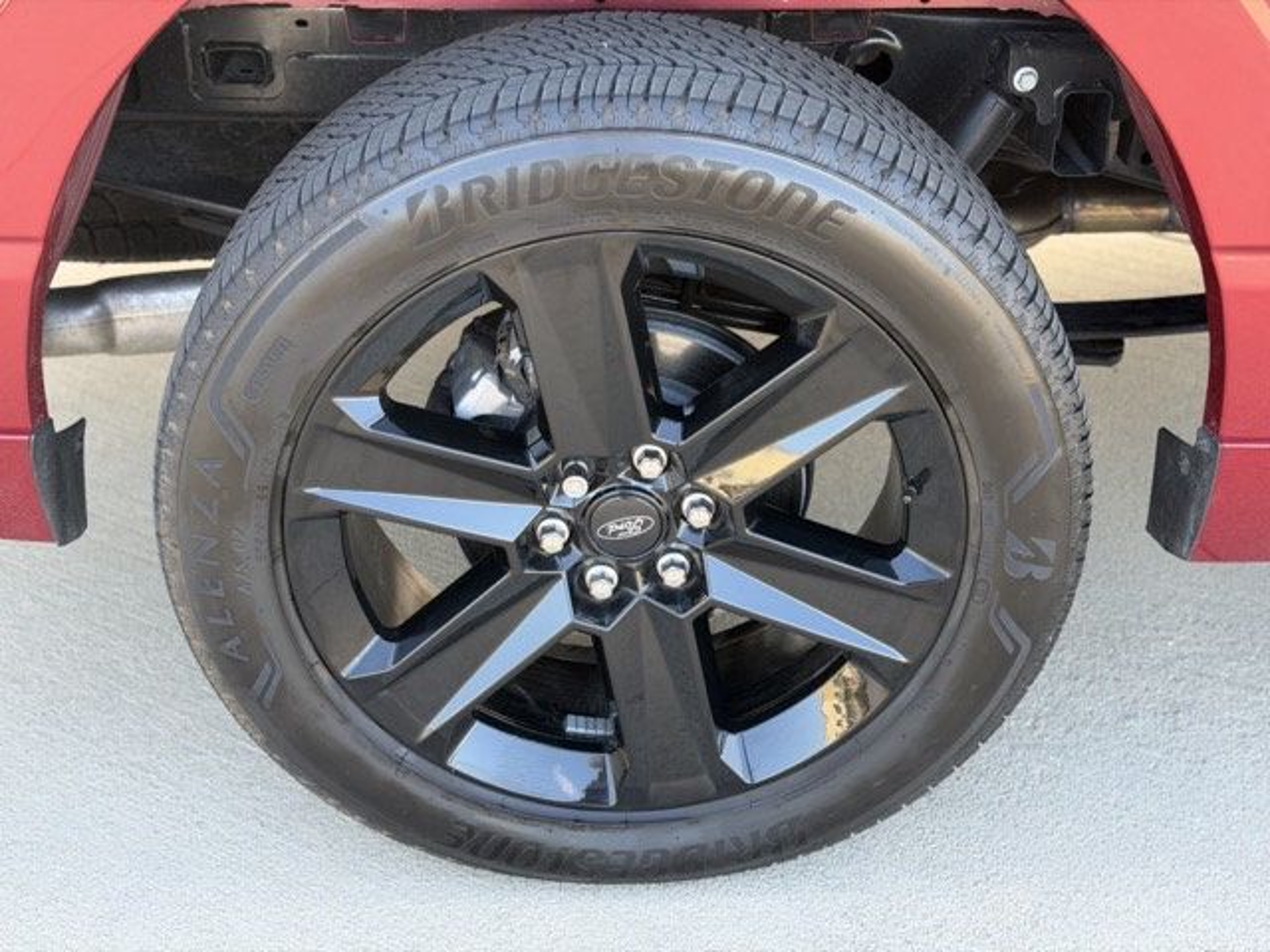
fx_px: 1761
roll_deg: +1.7
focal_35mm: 48
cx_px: 635
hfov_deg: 39.7
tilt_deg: -29.4
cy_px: 476
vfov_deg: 30.3
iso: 100
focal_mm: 6.76
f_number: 1.78
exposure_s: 1/110
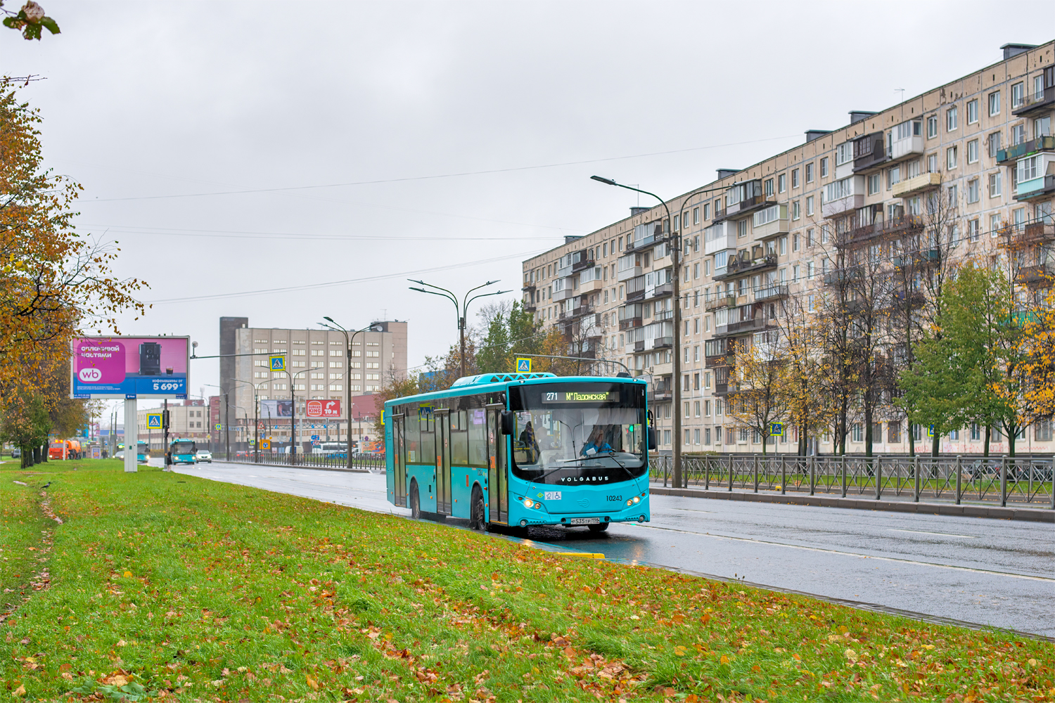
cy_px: 352
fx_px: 1465
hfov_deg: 39.6
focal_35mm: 50
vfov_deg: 27.0
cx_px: 528
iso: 400
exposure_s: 1/250
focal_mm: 50
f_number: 5
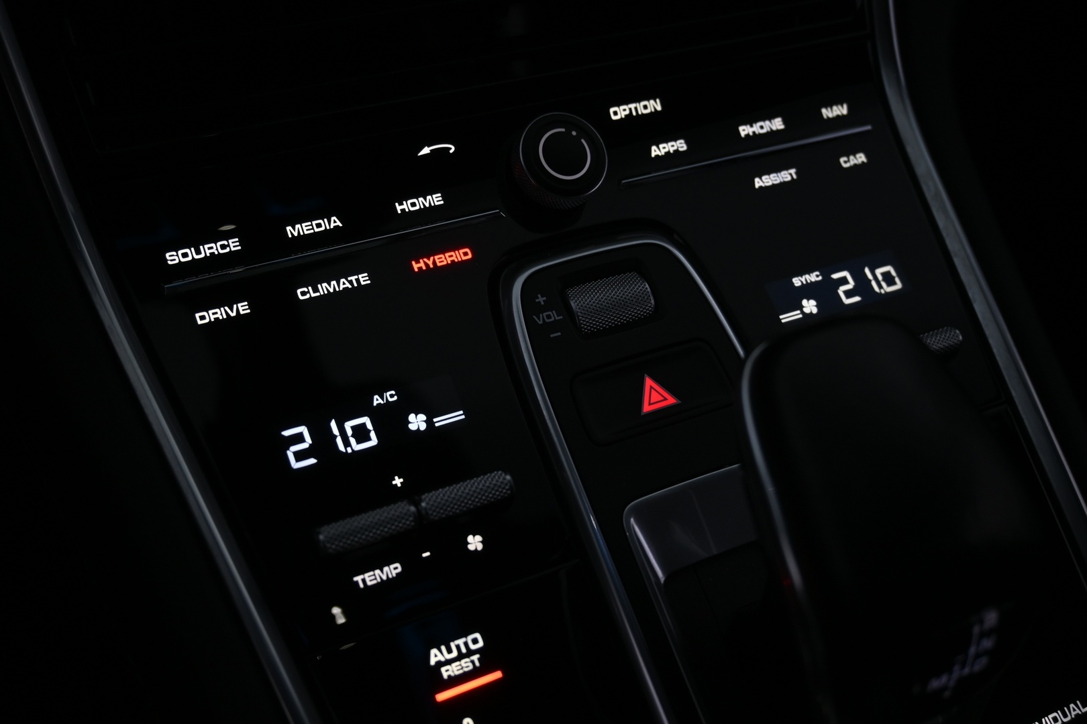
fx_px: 1110
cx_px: 544
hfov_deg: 52.2
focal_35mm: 37
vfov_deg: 36.2
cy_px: 362
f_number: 4.2
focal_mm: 24.5
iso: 320
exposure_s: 1/50
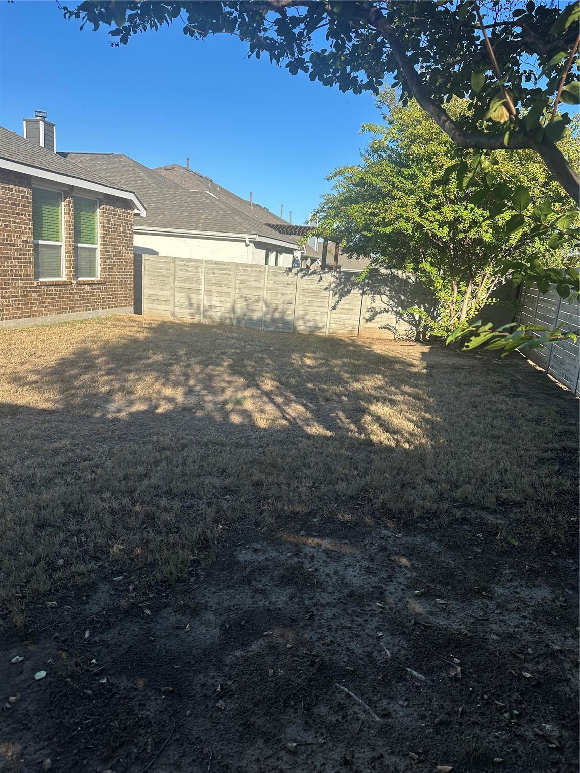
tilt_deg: -12.4
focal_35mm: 24
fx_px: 536
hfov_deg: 56.8
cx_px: 290
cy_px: 386
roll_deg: -5.1
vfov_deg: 71.6
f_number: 1.78
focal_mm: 6.86
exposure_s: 1/2353
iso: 80
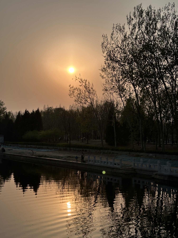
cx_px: 89
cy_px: 119
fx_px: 329
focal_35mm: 48
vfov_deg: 39.7
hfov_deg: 30.3
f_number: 1.78
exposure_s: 1/12048
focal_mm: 6.86
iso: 64
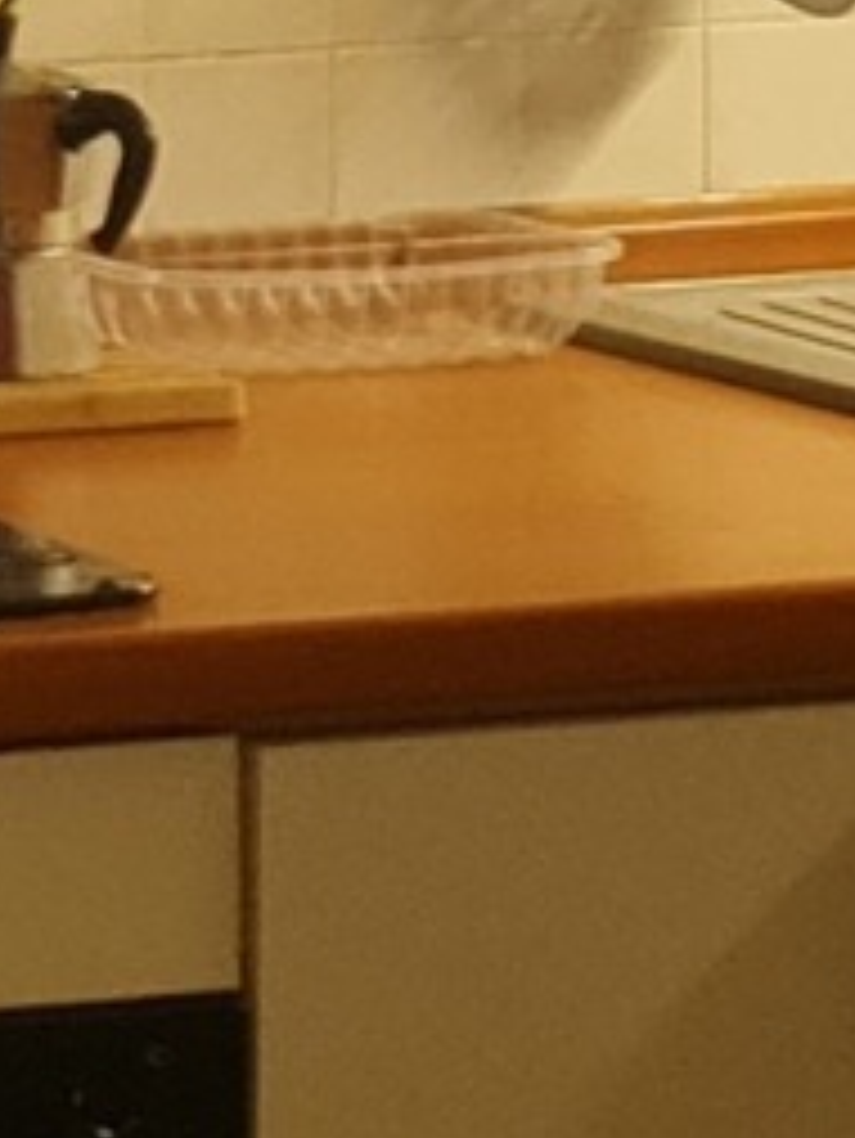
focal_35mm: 253
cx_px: -2984
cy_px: -621
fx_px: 8325
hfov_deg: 5.0
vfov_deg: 7.7
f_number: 1.8
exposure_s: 1/100
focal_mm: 7
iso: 160
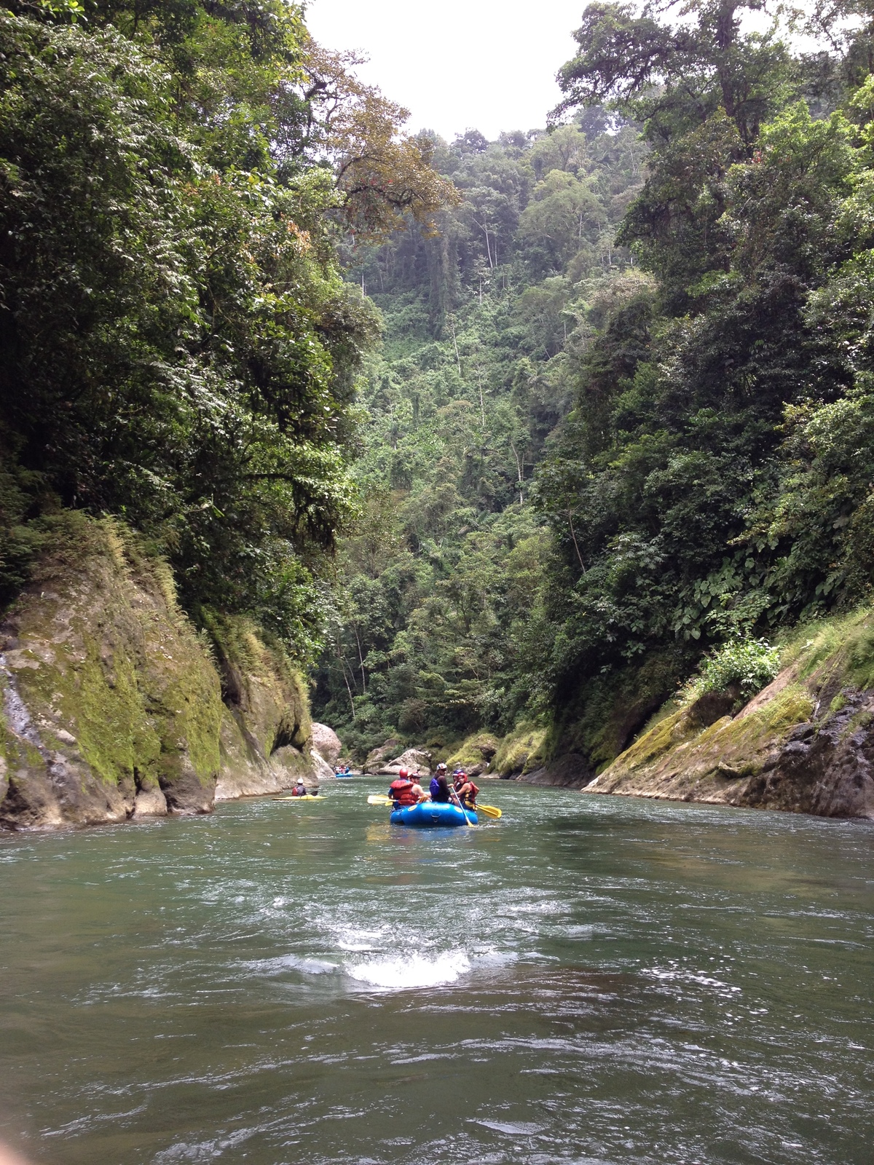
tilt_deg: +7.8
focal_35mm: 35
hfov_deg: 40.7
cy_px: 582
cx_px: 437
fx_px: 1178
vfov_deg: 52.6
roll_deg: -1.1
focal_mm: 4.28
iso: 50
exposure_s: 1/282
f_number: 2.4
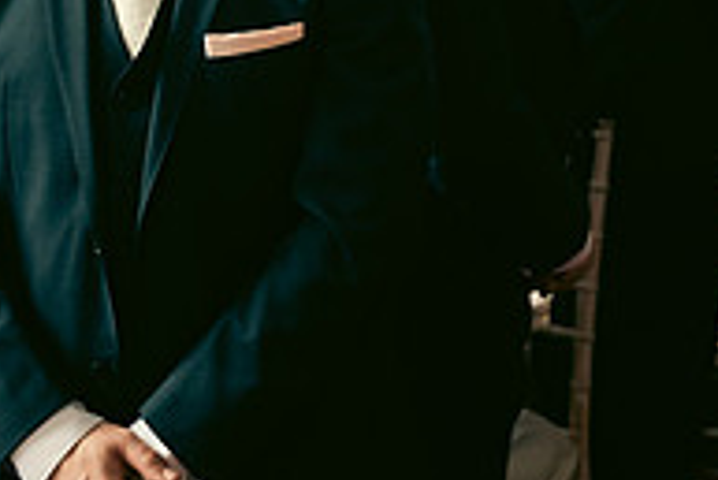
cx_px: 543
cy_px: -32
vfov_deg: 14.0
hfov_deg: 21.0
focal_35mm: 96
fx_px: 1916
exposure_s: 1/160
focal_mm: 32
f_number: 3.5
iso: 800
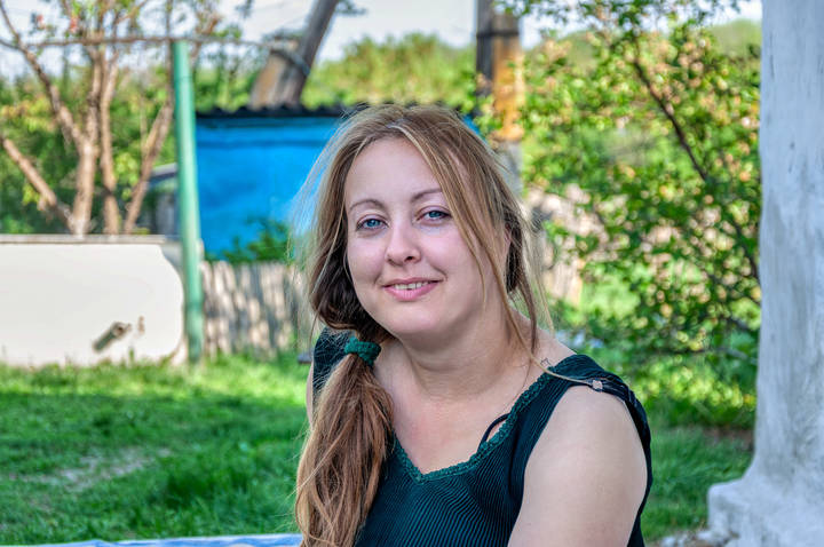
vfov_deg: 13.8
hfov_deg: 20.6
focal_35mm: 99
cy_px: 274
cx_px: 412
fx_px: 2263
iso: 400
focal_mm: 66
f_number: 5.6
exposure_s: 1/320
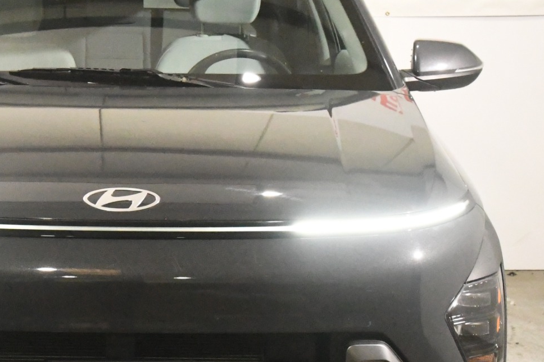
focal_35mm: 123
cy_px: 239
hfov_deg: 16.5
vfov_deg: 11.1
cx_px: 114
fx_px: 1858
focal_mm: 31
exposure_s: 1/250
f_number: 8
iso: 10000
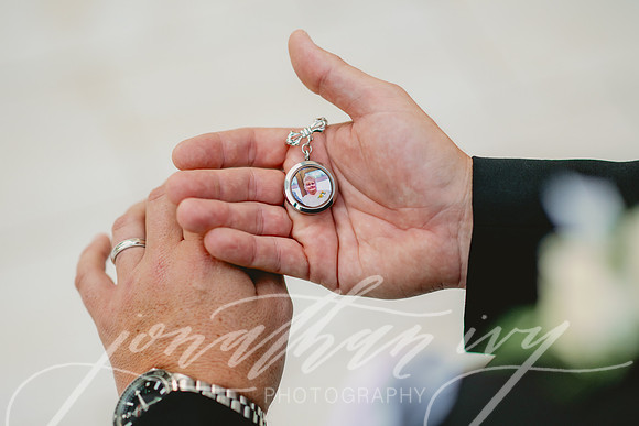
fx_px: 1509
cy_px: 213
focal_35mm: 85
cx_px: 320
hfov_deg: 23.9
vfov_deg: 16.1
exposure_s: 1/250
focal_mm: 85
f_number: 2
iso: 640
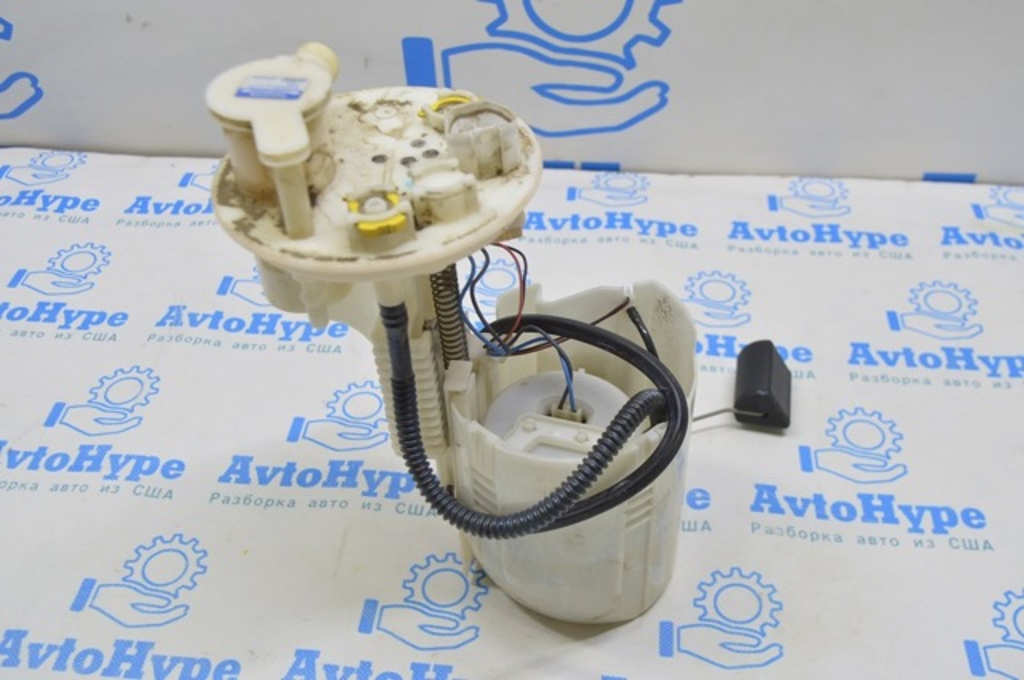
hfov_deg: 51.3
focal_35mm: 38
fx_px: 1065
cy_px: 340
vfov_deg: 35.4
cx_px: 512
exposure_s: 1/20
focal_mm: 25
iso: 400
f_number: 5.6
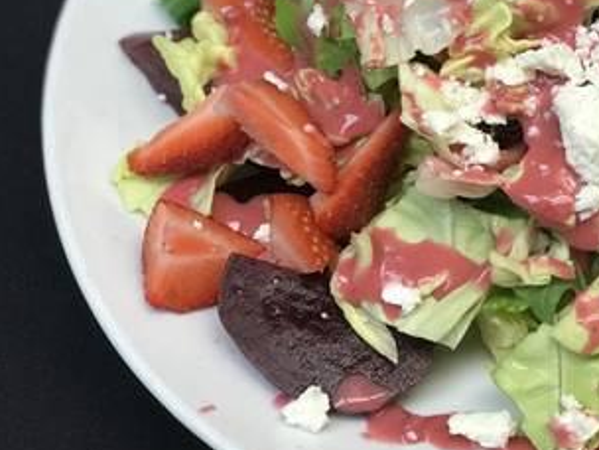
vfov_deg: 13.4
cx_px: 570
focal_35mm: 110
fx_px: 1903
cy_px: 93
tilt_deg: -52.8
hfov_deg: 17.5
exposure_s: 1/60
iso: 64
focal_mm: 6.6
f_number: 2.8
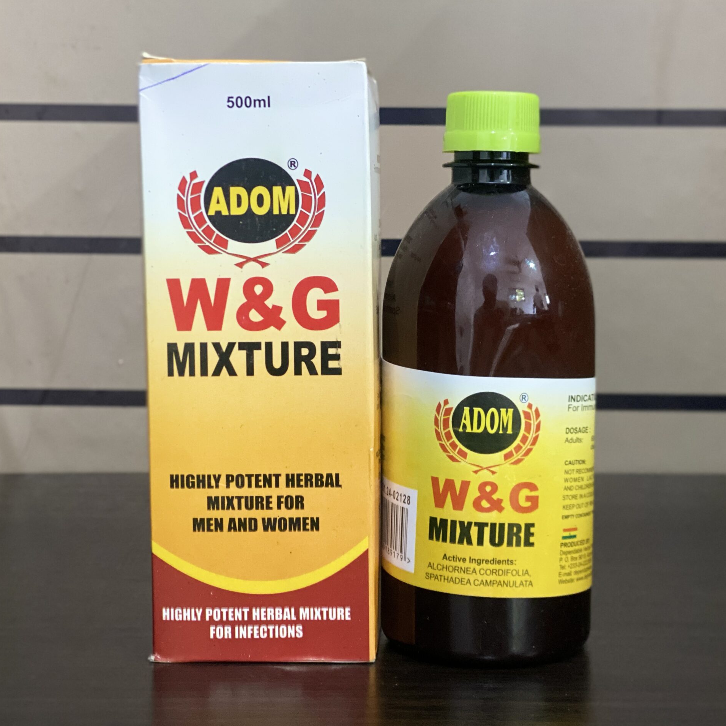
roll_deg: +0.7
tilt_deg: -4.7
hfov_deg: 27.7
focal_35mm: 62
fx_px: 1471
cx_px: 375
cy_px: 361
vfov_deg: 27.7
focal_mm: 6
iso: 320
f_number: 2
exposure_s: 1/40
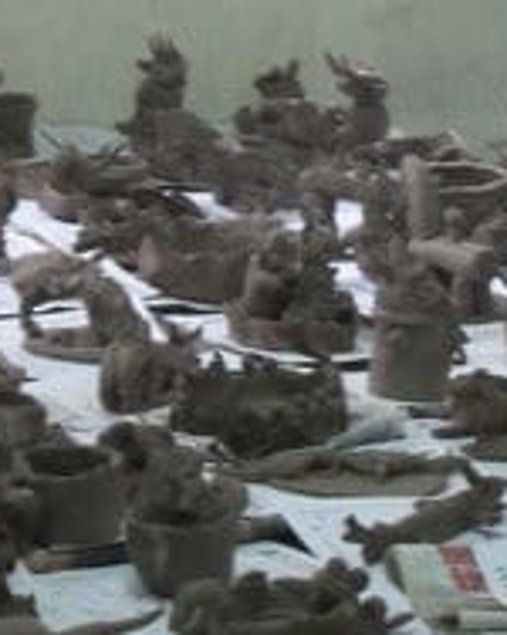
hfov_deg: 8.5
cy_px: 39
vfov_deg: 10.5
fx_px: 3419
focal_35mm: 182
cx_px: 311
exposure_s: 1/45
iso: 400
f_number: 4
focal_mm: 12.3
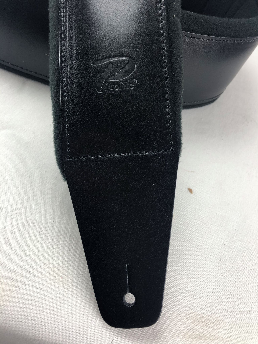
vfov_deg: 63.4
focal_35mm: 28
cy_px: 172
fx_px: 278
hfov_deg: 49.7
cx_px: 129
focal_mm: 4
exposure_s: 1/50
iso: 20
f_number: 1.8
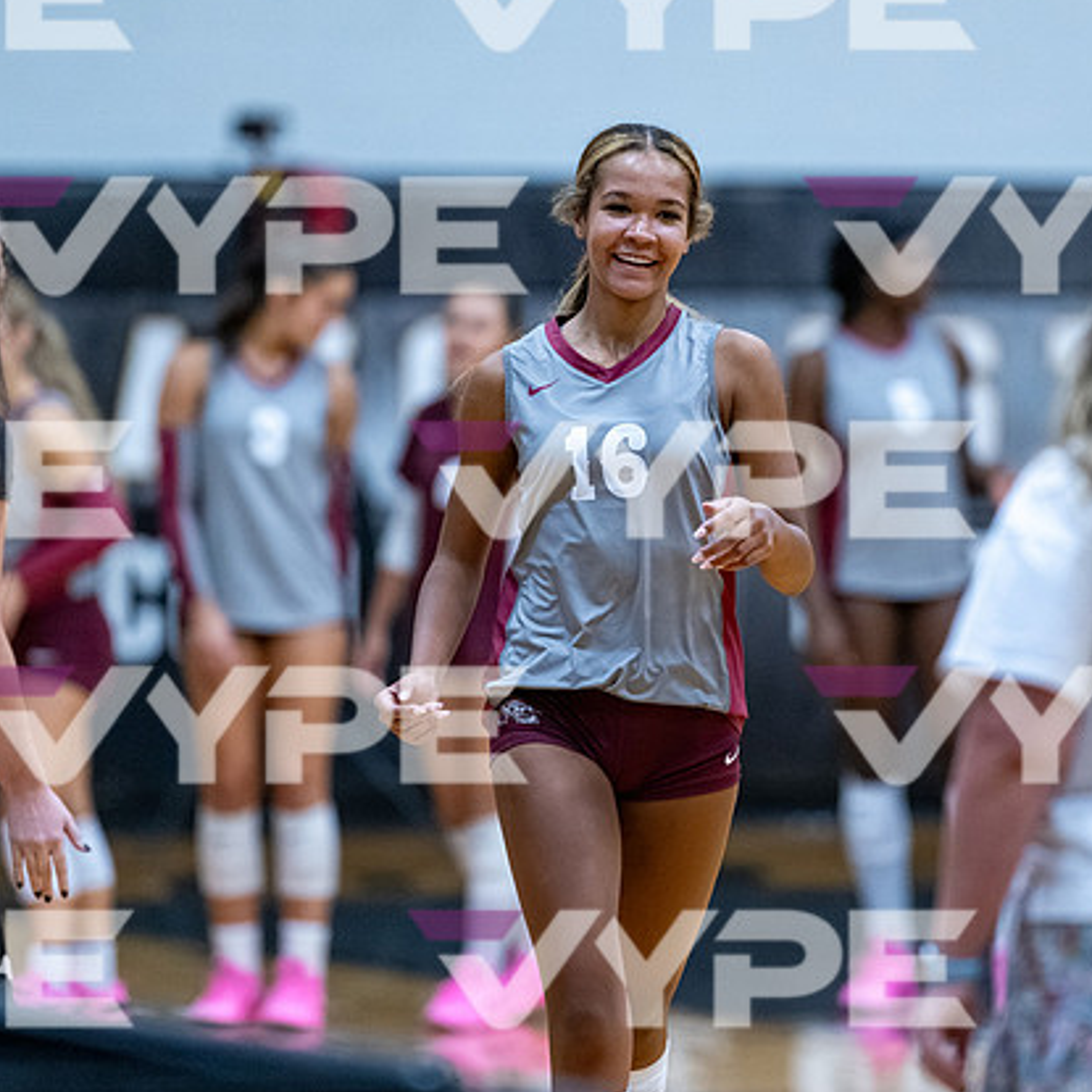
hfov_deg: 5.8
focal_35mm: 304
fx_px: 10850
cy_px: 475
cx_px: 699
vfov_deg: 5.8
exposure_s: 1/1600
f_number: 2
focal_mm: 200
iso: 3200
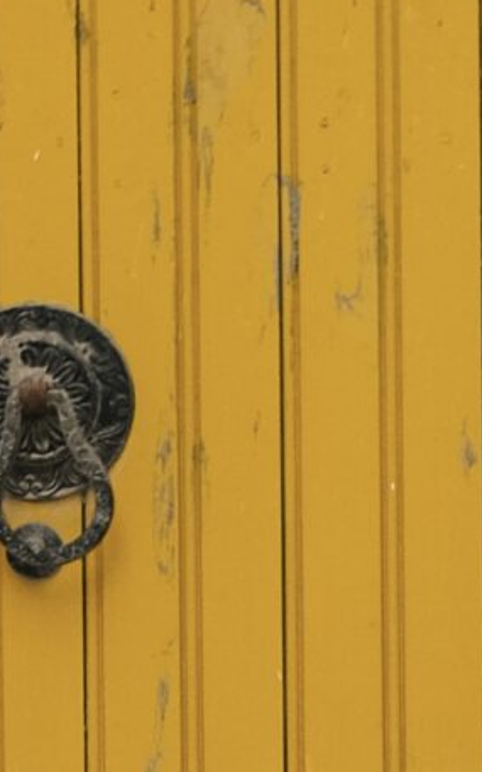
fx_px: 6011
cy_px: 1395
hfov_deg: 4.5
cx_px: 836
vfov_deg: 7.1
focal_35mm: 286
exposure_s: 1/160
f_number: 3.6
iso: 320
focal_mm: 33
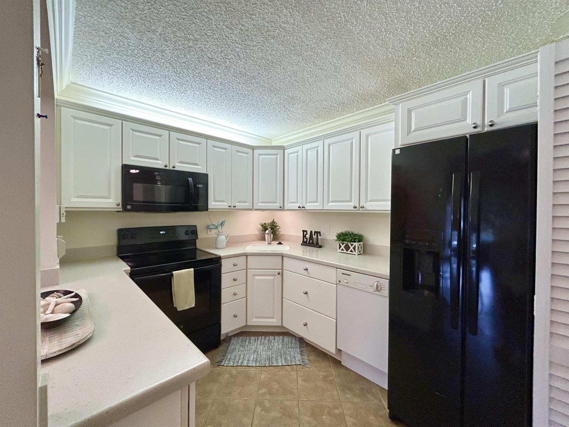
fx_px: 230
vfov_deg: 85.7
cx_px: 284
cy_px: 214
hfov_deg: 102.1
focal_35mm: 14
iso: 320
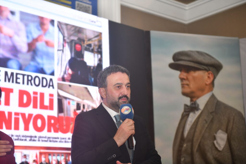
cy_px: 82
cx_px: 123
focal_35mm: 70
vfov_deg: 19.5
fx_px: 478
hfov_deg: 28.8
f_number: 2.8
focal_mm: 70
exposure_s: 1/200
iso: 320
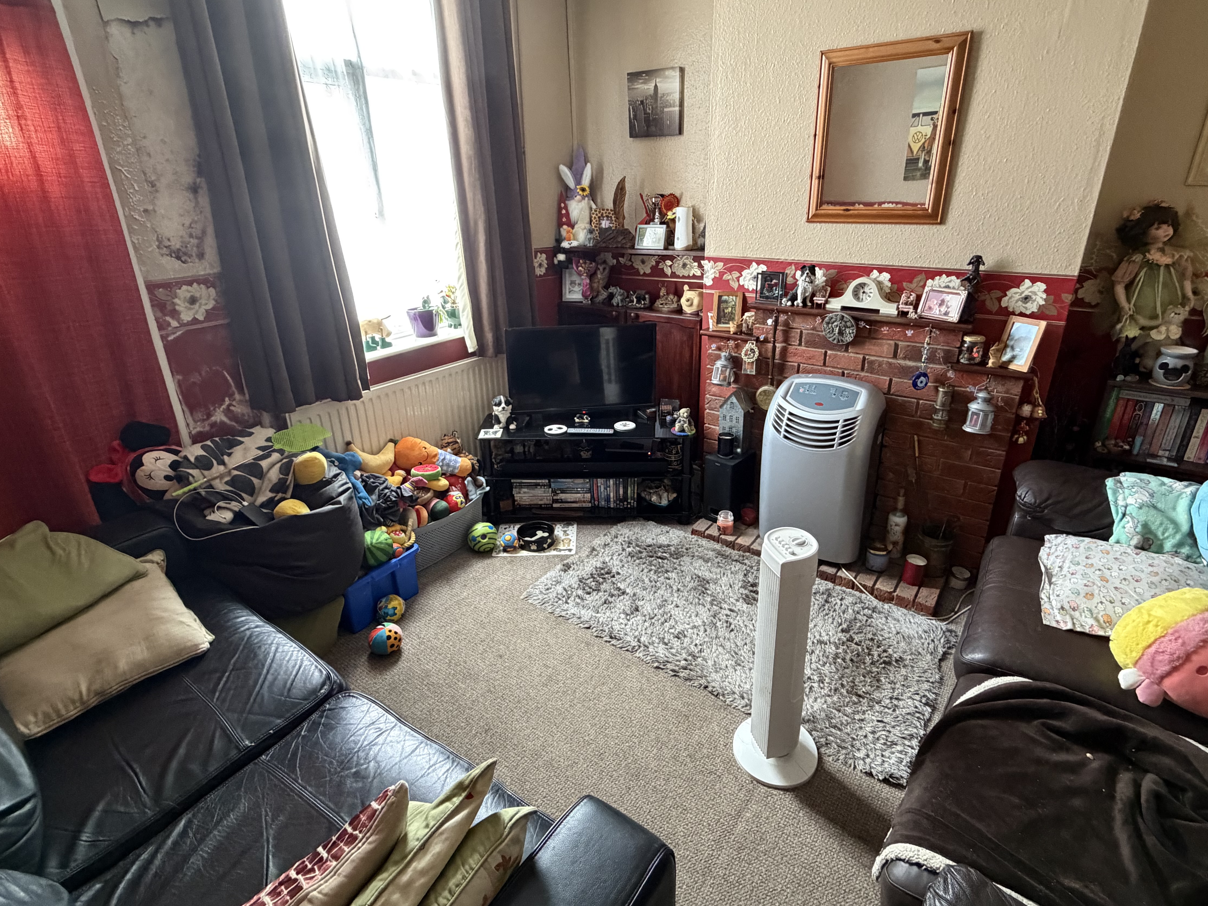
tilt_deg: -21.2
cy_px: 437
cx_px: 623
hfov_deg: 87.7
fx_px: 628
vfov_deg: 71.6
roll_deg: +1.2
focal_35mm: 18
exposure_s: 1/60
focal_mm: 2.22
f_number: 2.2
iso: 640
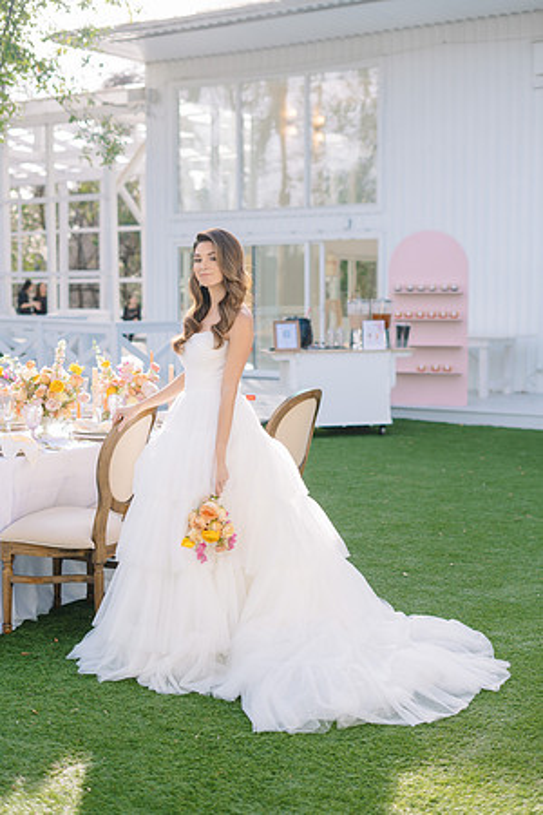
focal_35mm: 50
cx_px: 272
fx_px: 1131
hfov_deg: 27.0
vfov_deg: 39.6
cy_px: 408
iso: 50
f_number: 2.5
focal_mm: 50
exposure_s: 1/200
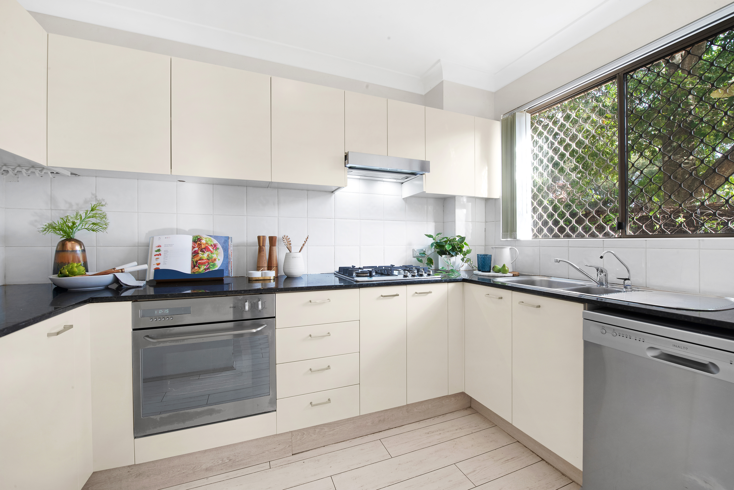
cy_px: 245
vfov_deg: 81.2
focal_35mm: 14
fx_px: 286
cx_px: 367
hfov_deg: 104.2
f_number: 14
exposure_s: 1/5
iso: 320
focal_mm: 14
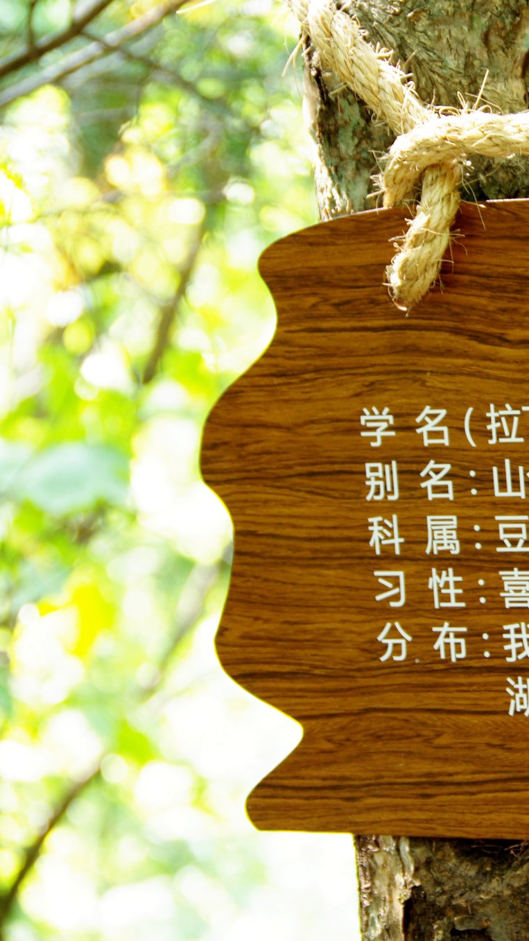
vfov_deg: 11.6
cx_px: 672
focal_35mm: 185
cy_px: 469
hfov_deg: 6.5
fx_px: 4615
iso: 400
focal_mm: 78
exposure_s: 1/20
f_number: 5.6
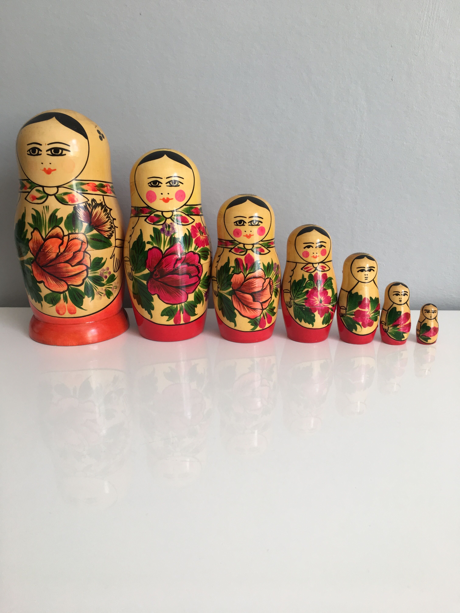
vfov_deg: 61.7
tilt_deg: -16.6
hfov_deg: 48.2
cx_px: 230
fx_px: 514
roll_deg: +0.4
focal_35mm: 29
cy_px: 306
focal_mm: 4.15
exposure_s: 1/100
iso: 40
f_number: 2.2
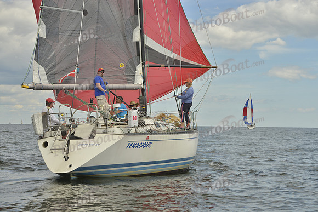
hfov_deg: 28.8
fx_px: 618
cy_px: 106
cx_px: 159
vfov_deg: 19.5
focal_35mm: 70
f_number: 7.1
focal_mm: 70
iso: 200
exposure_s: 1/1000
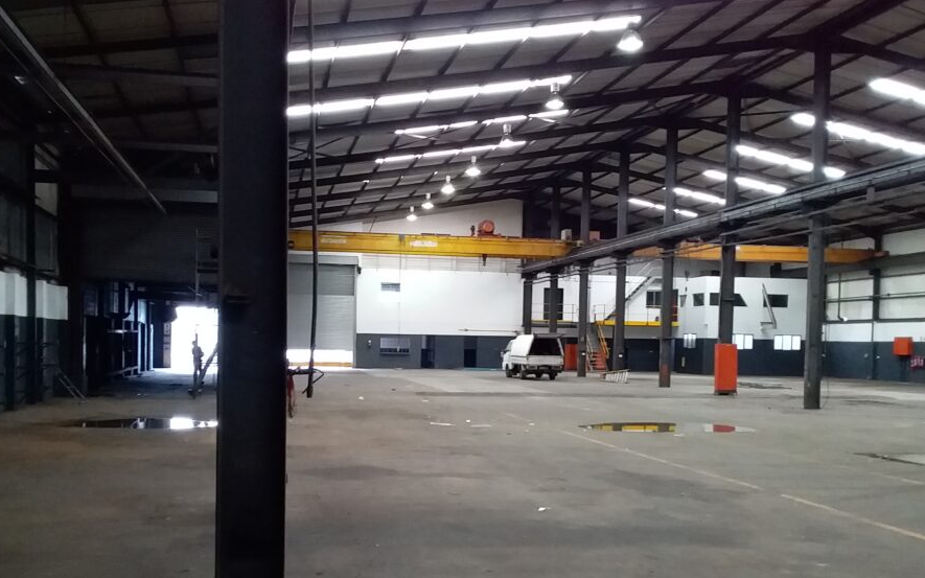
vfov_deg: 33.4
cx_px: 439
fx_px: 958
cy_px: 361
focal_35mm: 38
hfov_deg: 51.5
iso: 200
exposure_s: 1/25
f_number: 2.2
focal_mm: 3.3
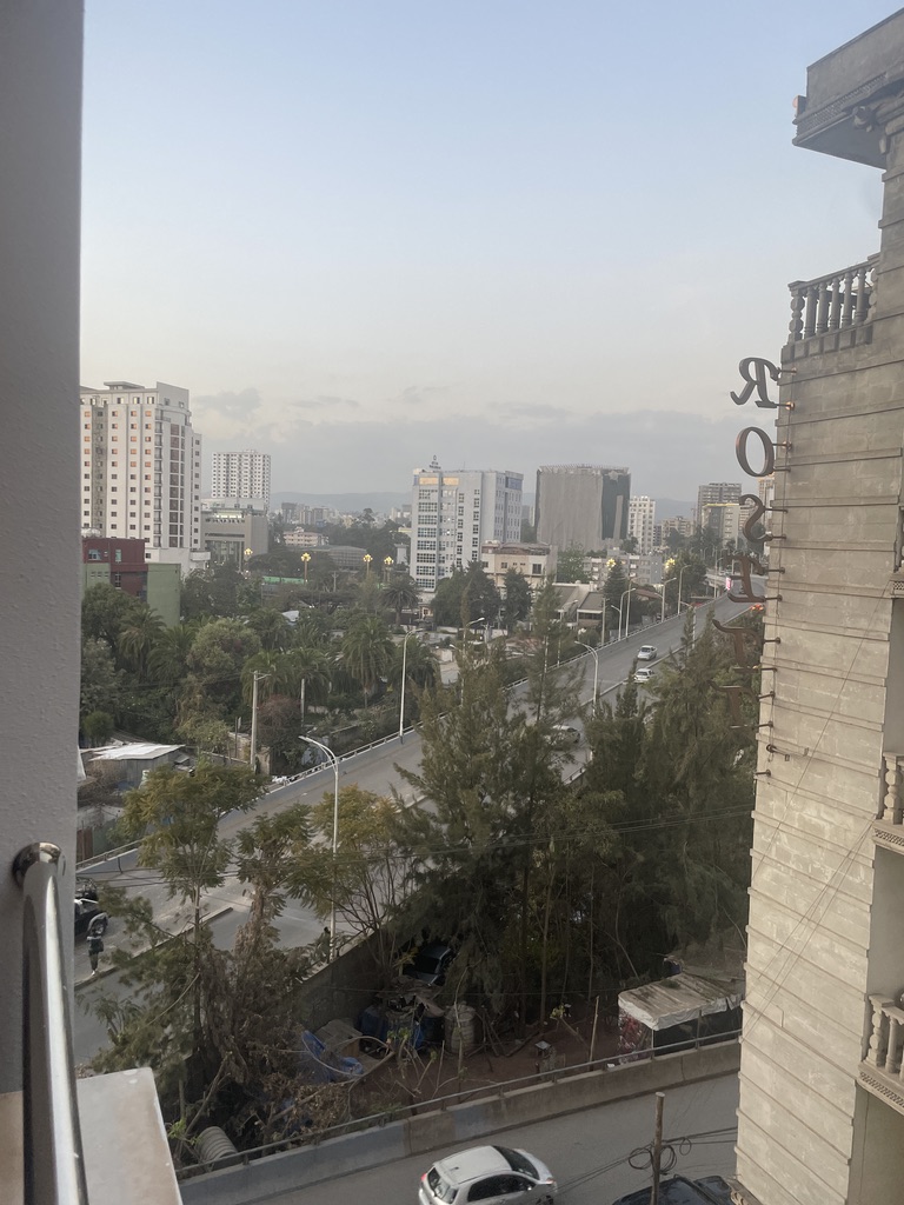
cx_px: 452
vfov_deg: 67.3
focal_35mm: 26
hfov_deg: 53.1
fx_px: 905
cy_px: 602
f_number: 1.6
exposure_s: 1/100
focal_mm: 4.2
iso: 100
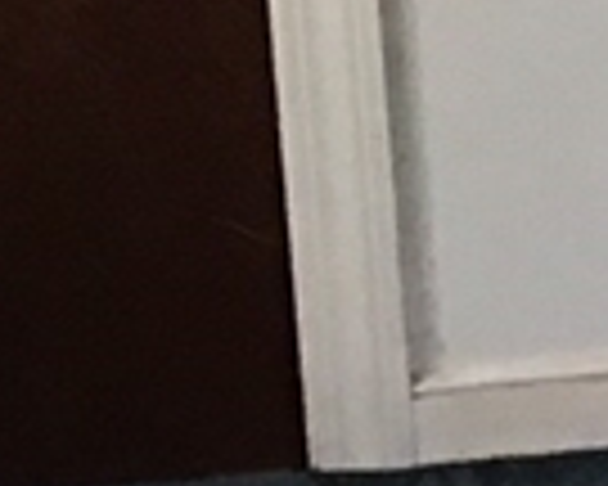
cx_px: 1842
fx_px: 4139
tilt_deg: -11.6
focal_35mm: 230
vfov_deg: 6.6
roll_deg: +3.3
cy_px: -400
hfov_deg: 7.4
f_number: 2.4
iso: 80
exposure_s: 1/30
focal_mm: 3.3
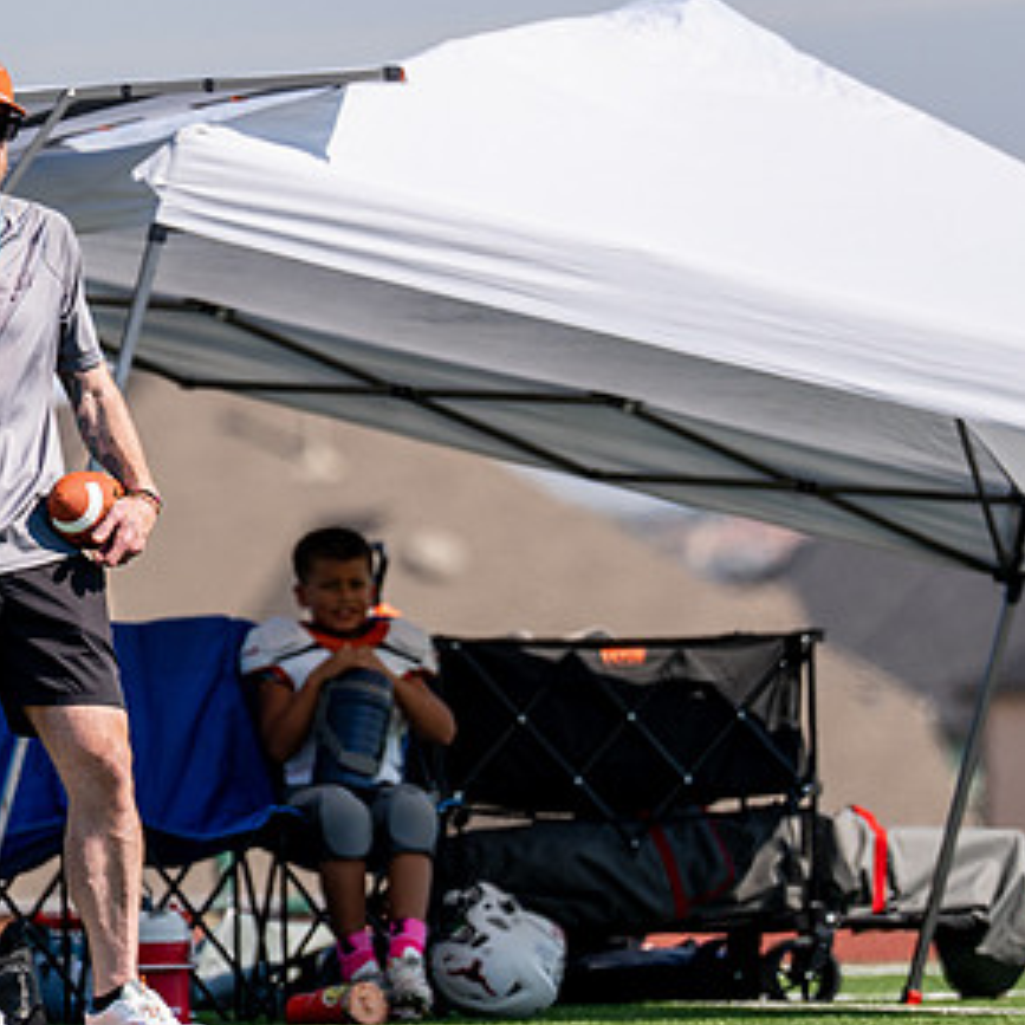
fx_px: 19263
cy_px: 483
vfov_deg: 3.0
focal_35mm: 575
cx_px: 5
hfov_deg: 3.0
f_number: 2.8
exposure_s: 1/2000
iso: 100
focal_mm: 200
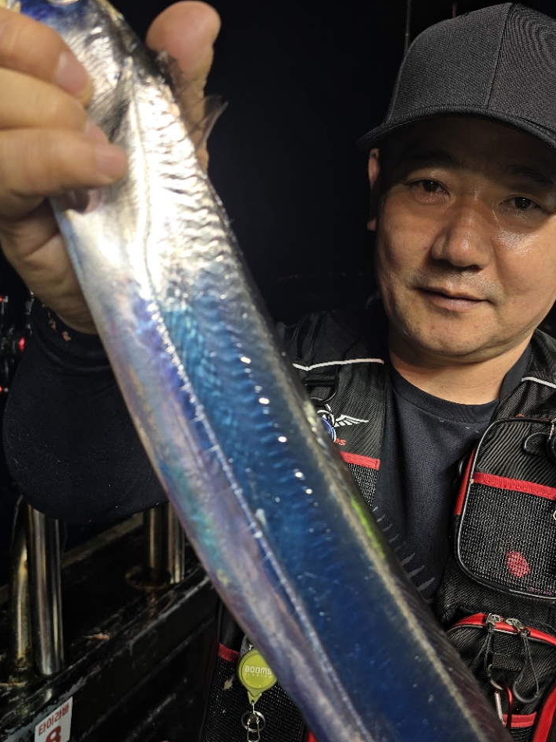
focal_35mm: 31
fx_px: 664
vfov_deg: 58.3
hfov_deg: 45.3
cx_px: 315
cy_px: 398
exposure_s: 1/315
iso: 12
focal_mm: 6.3
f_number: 1.7
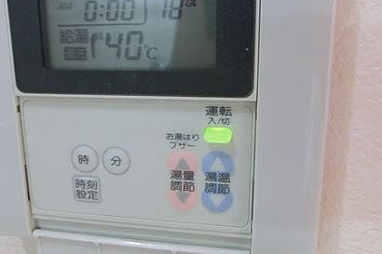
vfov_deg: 34.1
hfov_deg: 49.2
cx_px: 149
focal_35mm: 39
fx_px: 414
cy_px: 113
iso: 800
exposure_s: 1/50
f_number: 3
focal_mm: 4.24
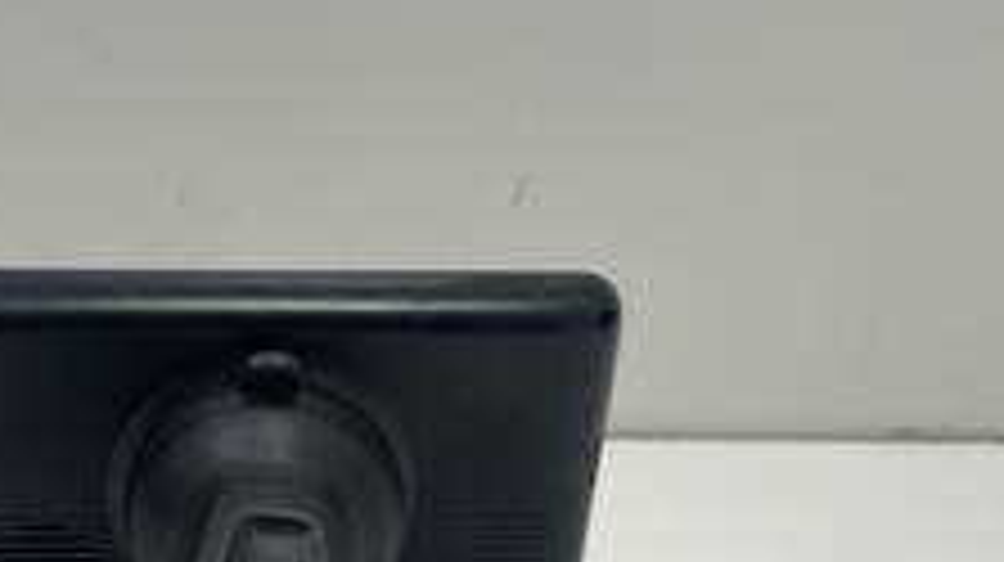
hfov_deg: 33.7
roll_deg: -1.9
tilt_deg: -23.9
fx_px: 1623
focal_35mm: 61
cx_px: 257
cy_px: 549
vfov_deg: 19.2
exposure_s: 1/100
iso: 64
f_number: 1.6
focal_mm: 4.2
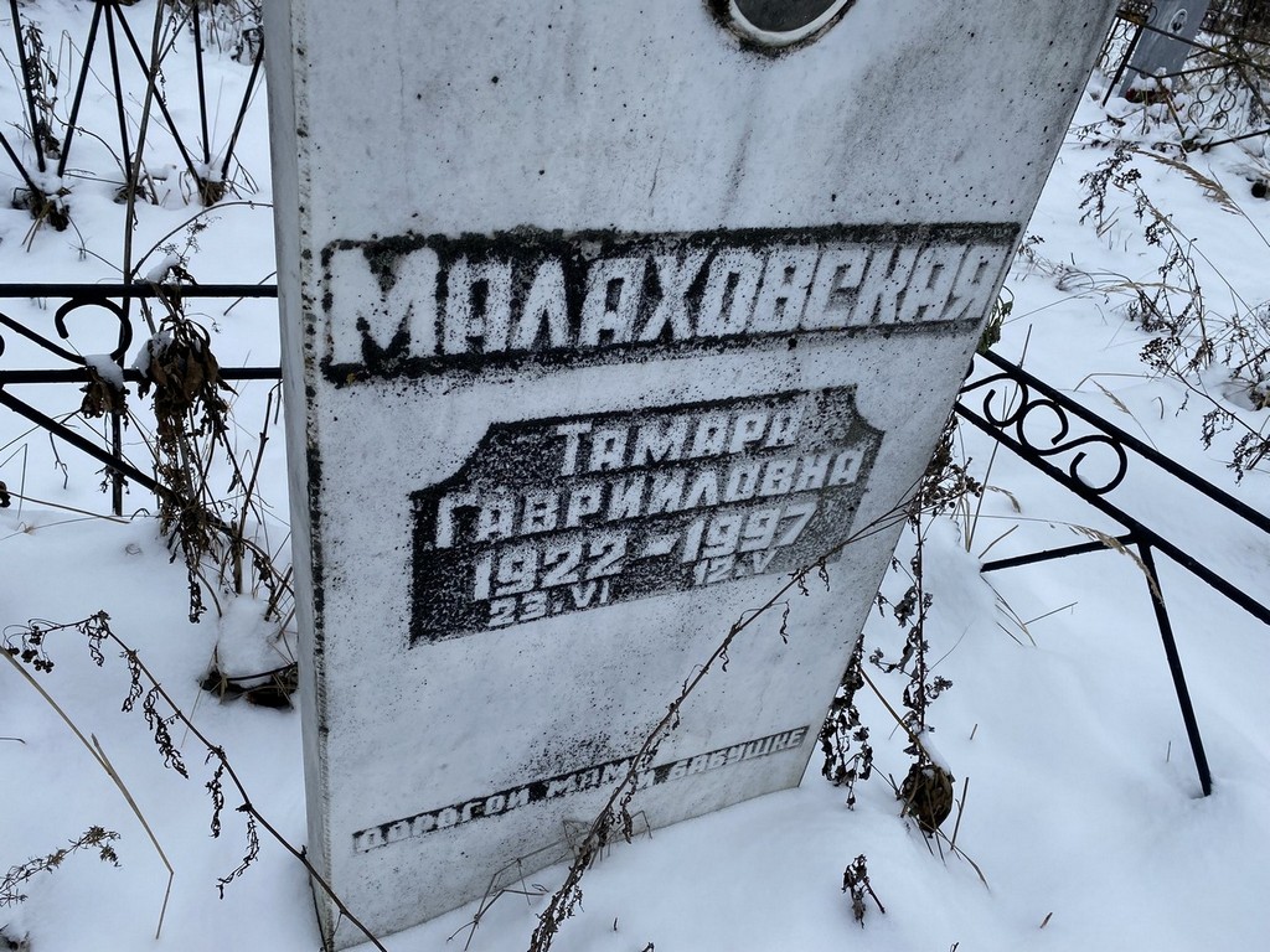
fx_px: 954
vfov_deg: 53.1
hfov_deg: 67.3
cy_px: 476
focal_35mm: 26
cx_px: 635
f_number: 1.8
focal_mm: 4.25
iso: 32
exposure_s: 1/1053
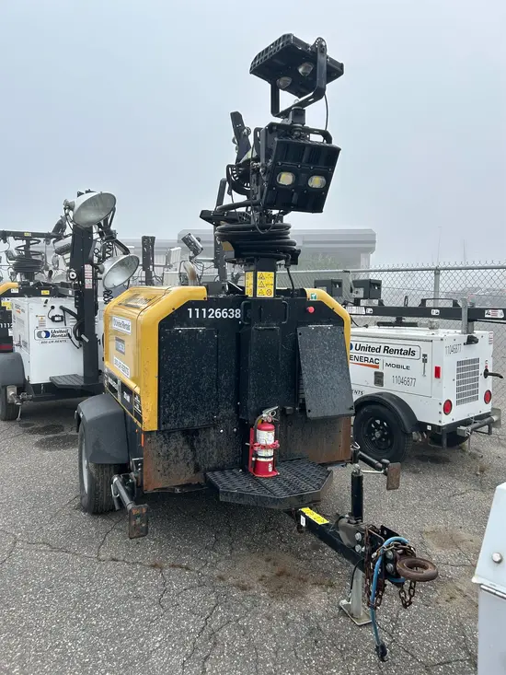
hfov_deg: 53.1
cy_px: 338
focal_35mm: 26
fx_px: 507
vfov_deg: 67.3
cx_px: 253
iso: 50
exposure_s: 1/1224
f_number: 1.5
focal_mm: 5.7
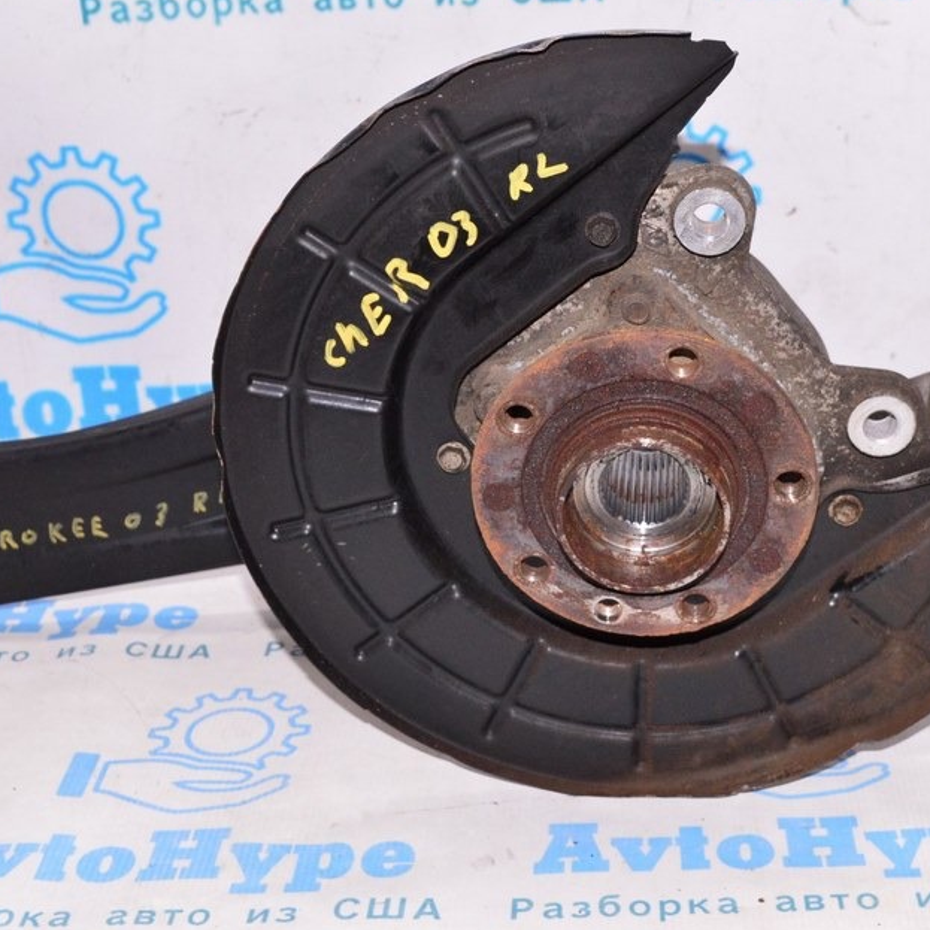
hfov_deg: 28.1
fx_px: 1845
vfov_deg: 28.3
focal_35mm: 61
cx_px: 609
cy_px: 443
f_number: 8
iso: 1600
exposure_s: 1/160
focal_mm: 29
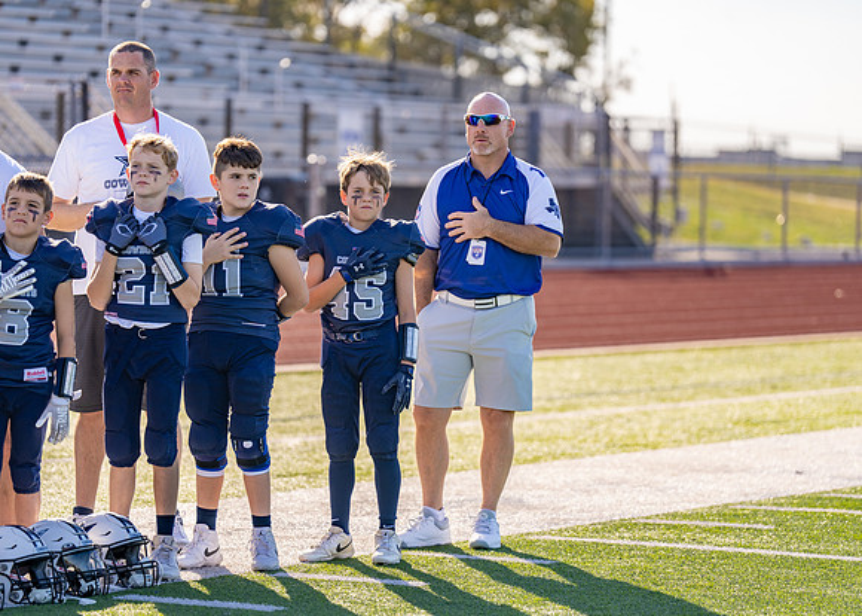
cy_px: 308
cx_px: 431
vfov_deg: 9.7
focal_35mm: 149
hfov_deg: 13.5
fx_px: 3642
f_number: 2.8
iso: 100
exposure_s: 1/1250
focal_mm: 142
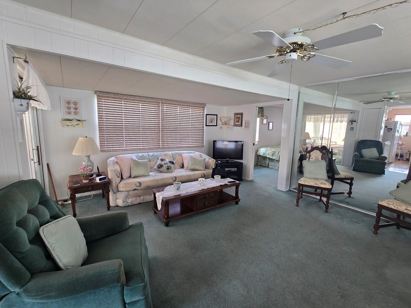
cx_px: 202
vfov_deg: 85.6
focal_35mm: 14
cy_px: 151
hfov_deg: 102.1
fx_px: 166
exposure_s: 1/60
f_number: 2.2
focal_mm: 2.2
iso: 160
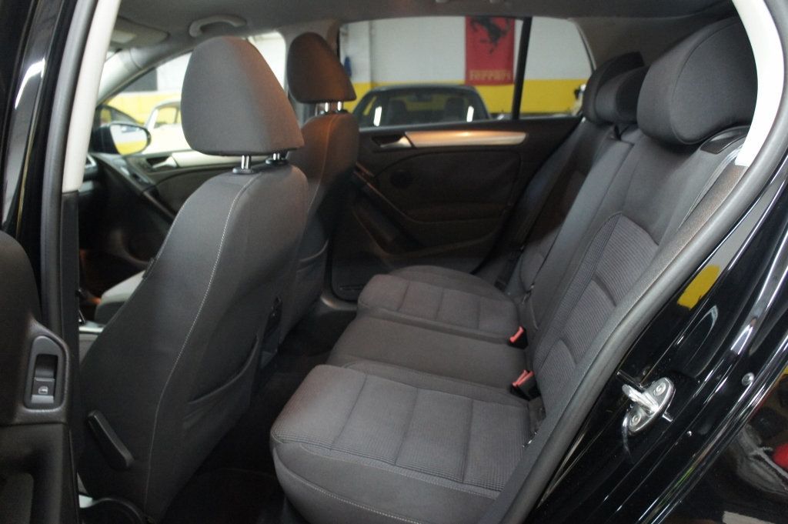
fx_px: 591
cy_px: 262
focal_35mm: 27
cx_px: 394
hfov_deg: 67.4
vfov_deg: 47.9
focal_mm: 18
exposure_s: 1/15
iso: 1600
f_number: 3.5
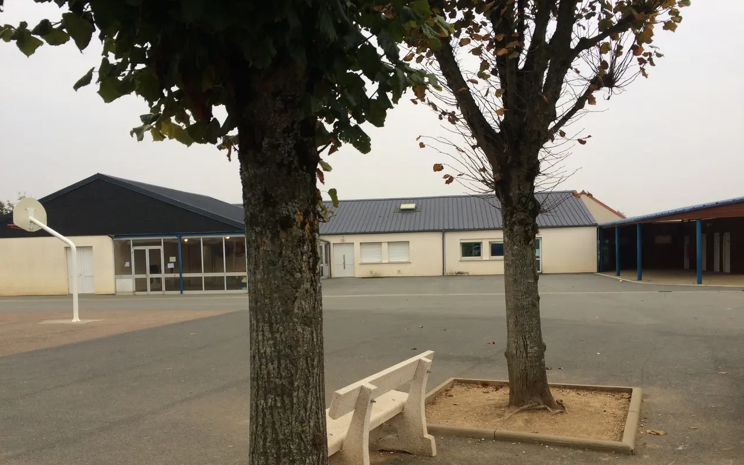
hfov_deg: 61.2
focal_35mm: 31
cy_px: 279
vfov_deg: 40.4
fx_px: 629
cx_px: 371
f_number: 2.2
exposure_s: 1/107
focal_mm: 4.15
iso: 32
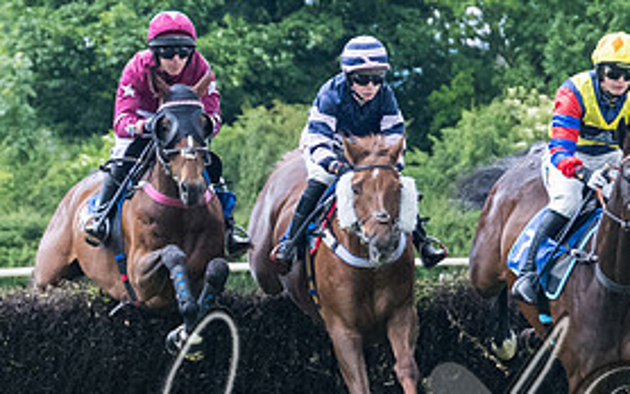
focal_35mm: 521
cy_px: 322
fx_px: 8949
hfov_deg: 4.0
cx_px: 643
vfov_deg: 2.5
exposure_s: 1/1000
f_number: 4
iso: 2000
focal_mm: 115
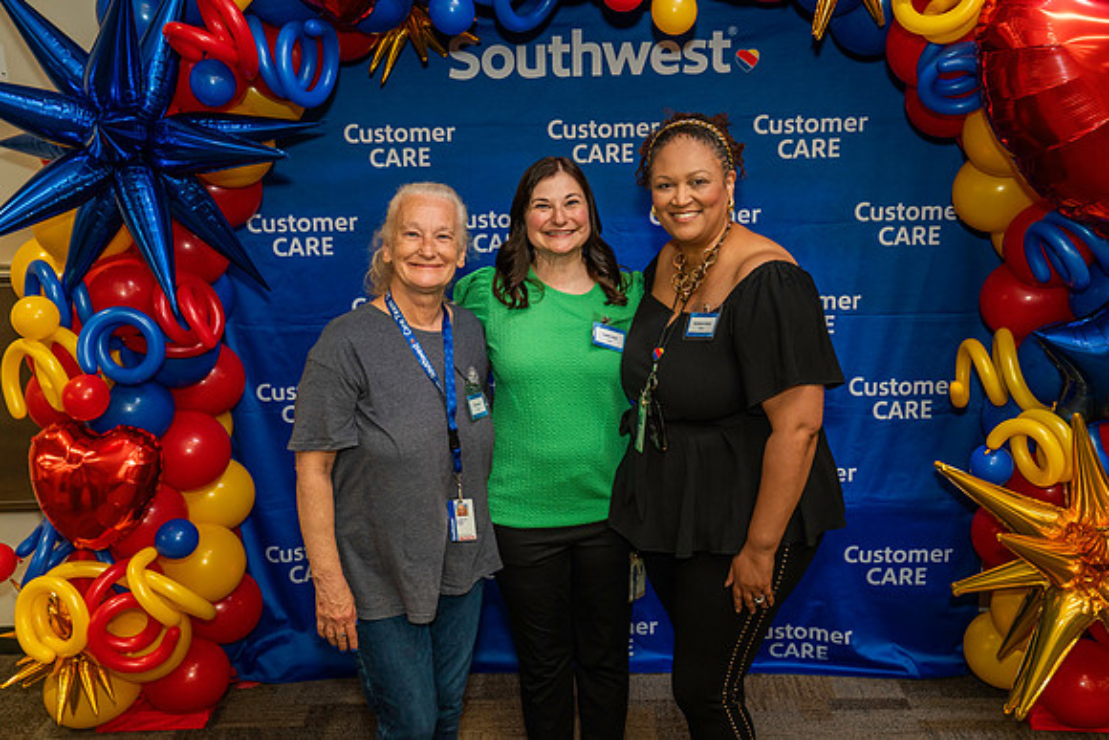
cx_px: 554
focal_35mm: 43
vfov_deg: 31.2
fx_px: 1325
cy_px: 370
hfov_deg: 45.4
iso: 2000
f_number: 4.5
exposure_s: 1/160
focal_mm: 43
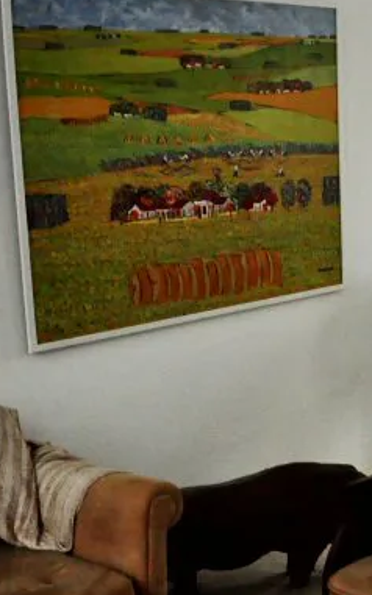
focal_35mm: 65
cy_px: 269
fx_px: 1055
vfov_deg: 31.5
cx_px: 586
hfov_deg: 17.6
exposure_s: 1/60
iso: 2500
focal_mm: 18
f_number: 4
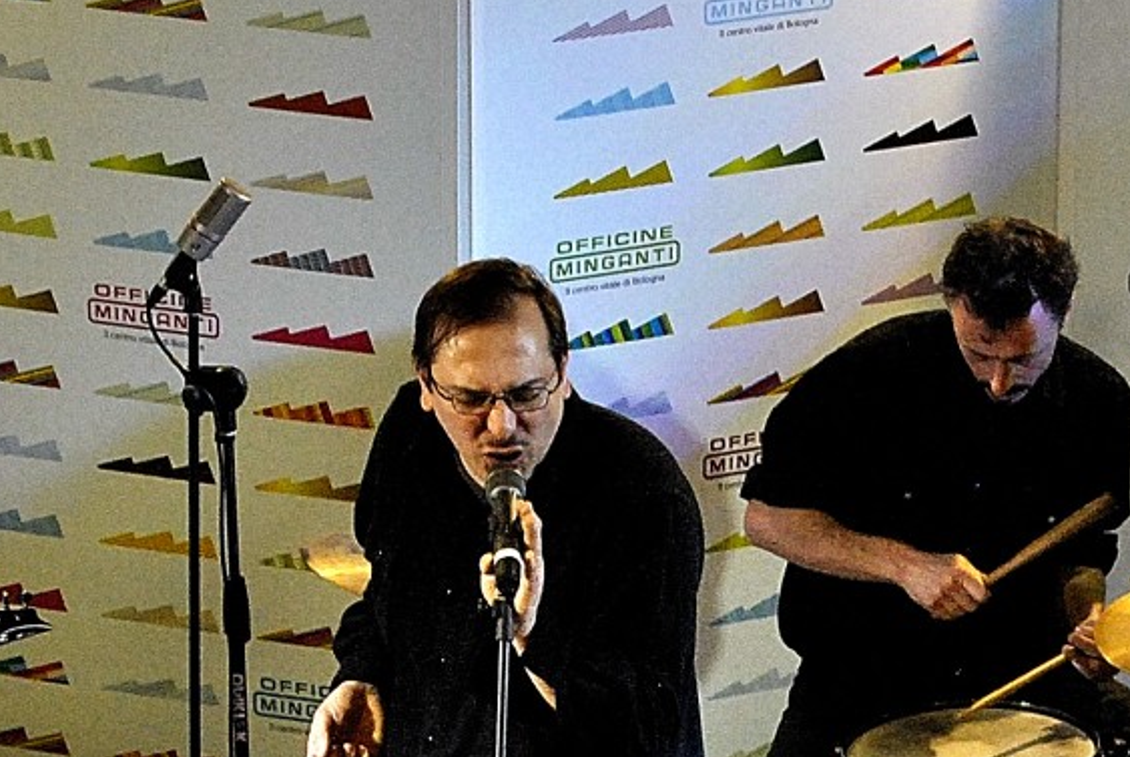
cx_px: 824
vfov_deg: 5.2
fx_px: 8253
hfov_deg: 7.8
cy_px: 934
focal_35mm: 263
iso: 800
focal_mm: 55
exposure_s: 1/50
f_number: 5.6
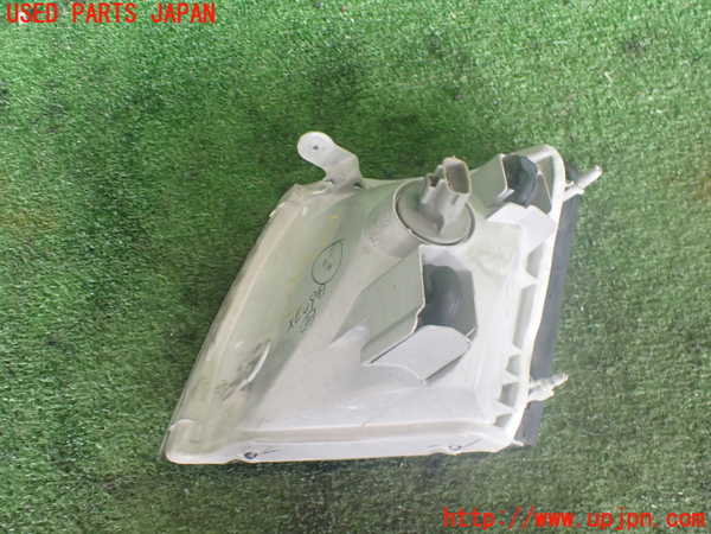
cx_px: 356
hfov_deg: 60.0
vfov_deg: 46.8
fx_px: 616
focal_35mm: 30
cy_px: 267
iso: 800
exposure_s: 1/125
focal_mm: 5.4
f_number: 2.3
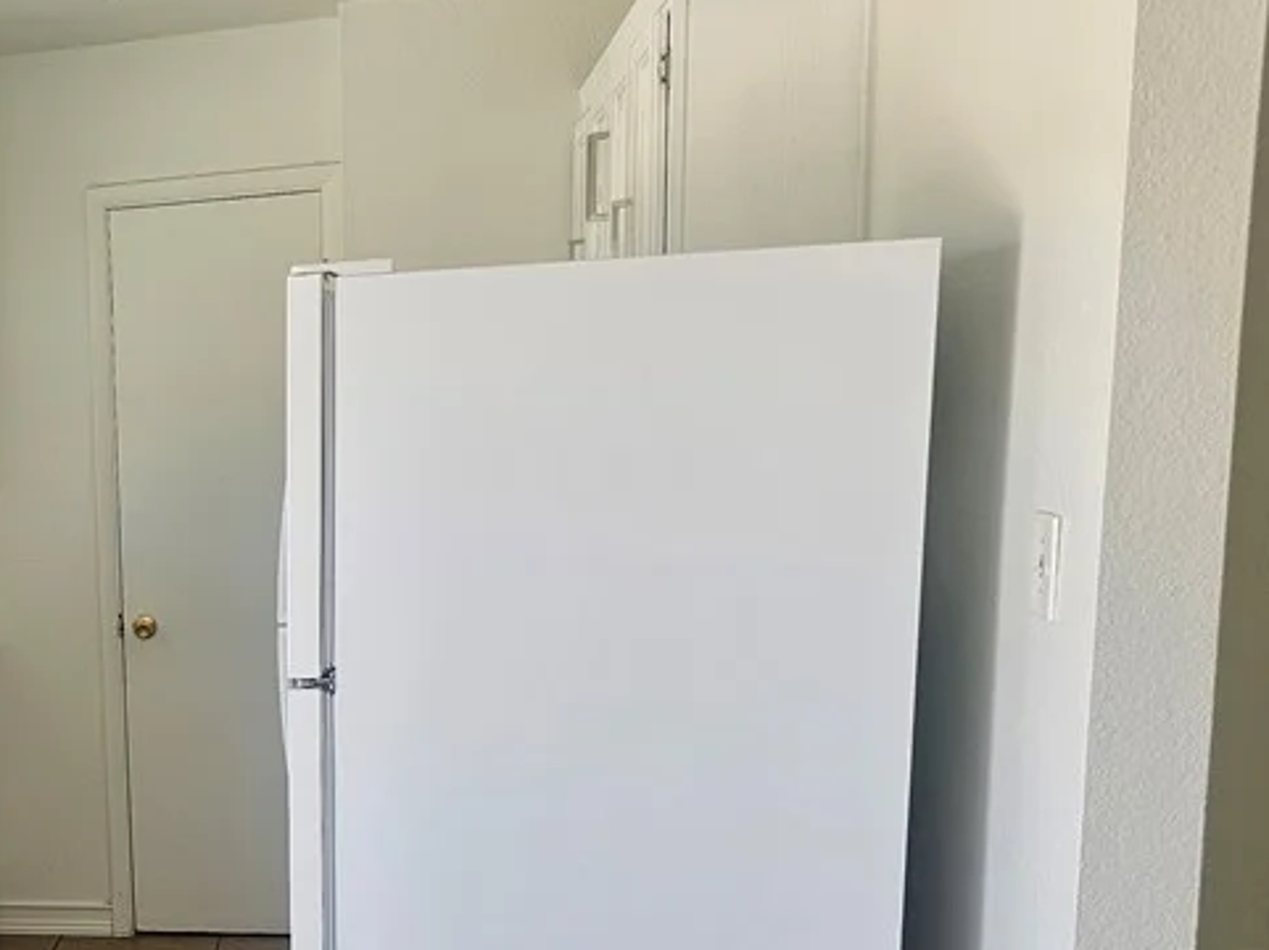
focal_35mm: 49
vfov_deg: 29.1
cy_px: 744
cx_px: -66
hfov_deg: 34.5
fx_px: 1795
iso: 64
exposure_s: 1/120
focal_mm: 6.3
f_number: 1.7
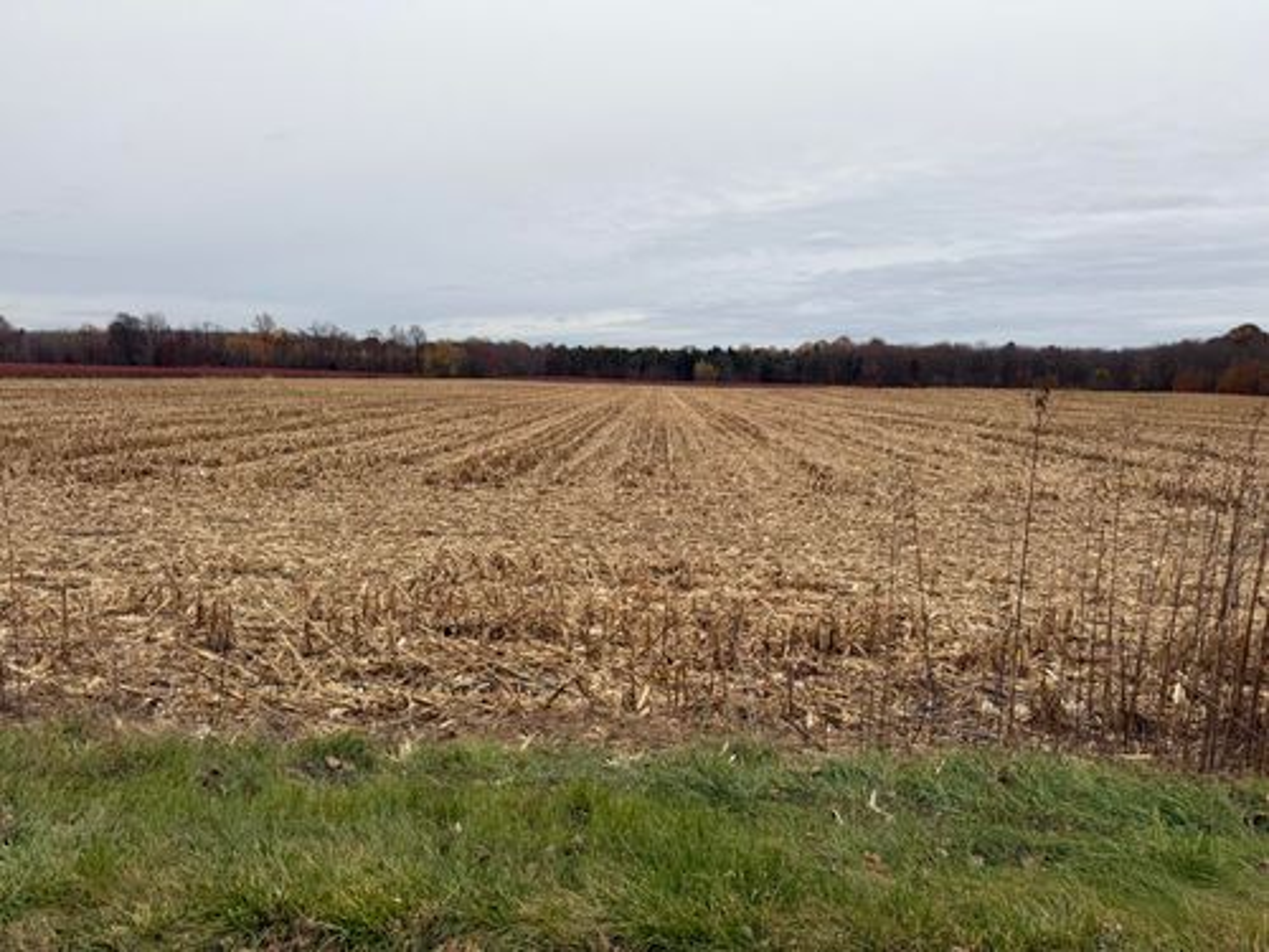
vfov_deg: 56.8
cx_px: 634
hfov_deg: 71.6
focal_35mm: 24
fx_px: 880
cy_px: 476
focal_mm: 6.76
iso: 80
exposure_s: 1/695
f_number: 1.78
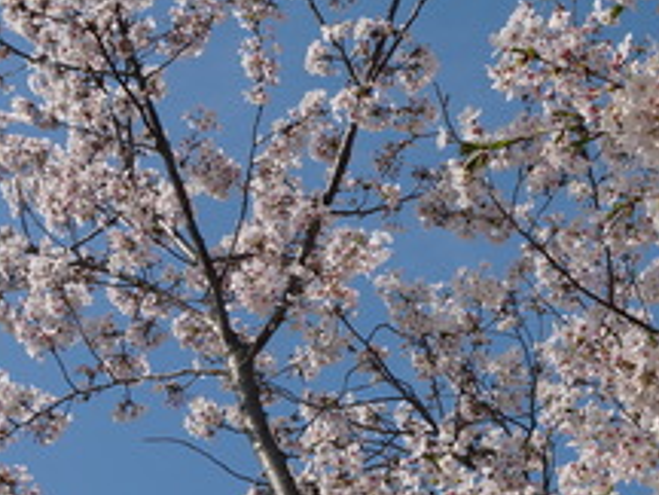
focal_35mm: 88
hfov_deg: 21.3
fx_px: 1675
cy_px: 237
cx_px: 705
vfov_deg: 16.8
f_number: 9
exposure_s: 1/250
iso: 100
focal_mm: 22
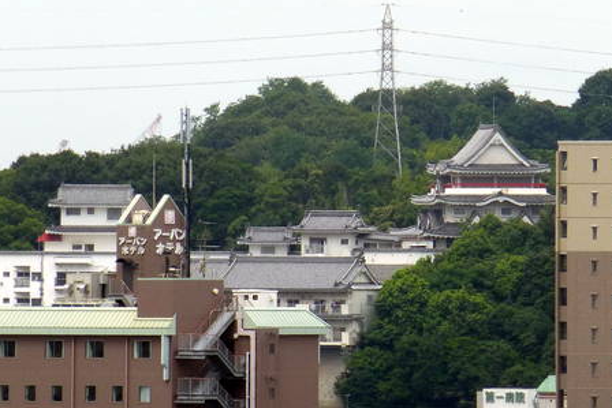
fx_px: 15168
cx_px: 306
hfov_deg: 2.3
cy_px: 227
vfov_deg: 1.5
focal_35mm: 892
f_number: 6.4
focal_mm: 86
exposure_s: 1/250
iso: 100
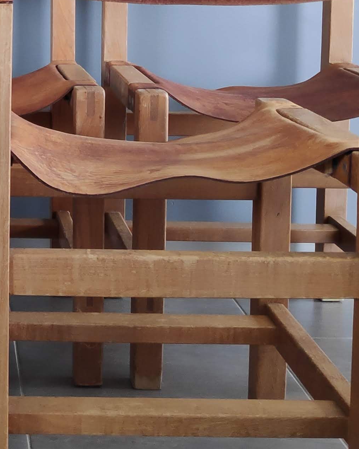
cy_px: 48
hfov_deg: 23.0
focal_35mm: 62
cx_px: -45
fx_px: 823
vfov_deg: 29.3
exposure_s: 1/100
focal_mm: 3.94
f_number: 1.9
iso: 632
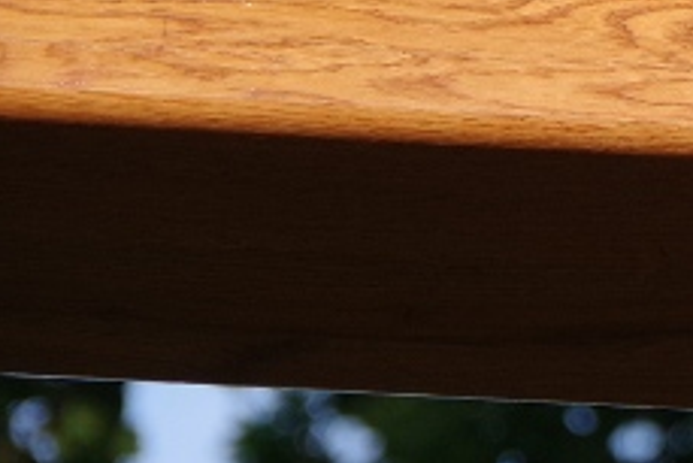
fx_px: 11345
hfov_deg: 3.5
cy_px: 74
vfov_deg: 2.3
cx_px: 1395
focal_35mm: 589
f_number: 5.6
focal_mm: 88
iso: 200
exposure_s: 1/250
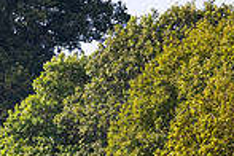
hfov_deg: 1.7
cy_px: 305
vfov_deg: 1.2
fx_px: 7676
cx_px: -48
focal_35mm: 1181
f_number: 4
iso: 125
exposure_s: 1/800
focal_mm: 300
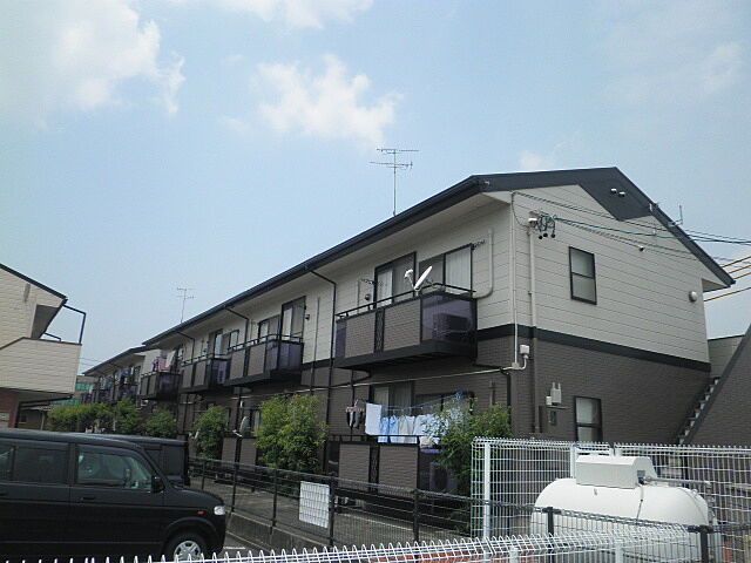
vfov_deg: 53.1
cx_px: 376
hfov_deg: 67.3
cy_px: 282
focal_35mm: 26
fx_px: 564
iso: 64
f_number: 7.9
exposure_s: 1/160
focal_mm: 4.7
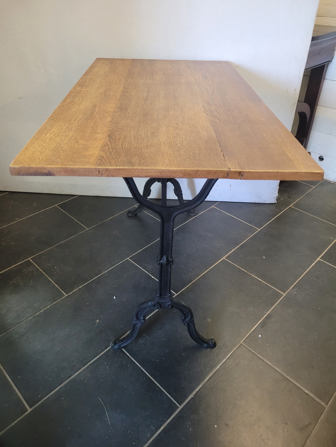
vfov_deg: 67.3
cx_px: 168
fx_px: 336
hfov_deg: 53.1
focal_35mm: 26
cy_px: 224
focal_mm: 5.4
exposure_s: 1/50
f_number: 1.8
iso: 640
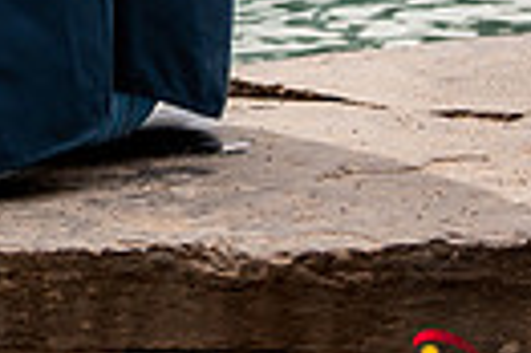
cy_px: -314
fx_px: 2283
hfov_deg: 11.6
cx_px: -616
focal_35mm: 155
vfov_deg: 8.4
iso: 200
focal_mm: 35
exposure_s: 1/640
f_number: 6.3
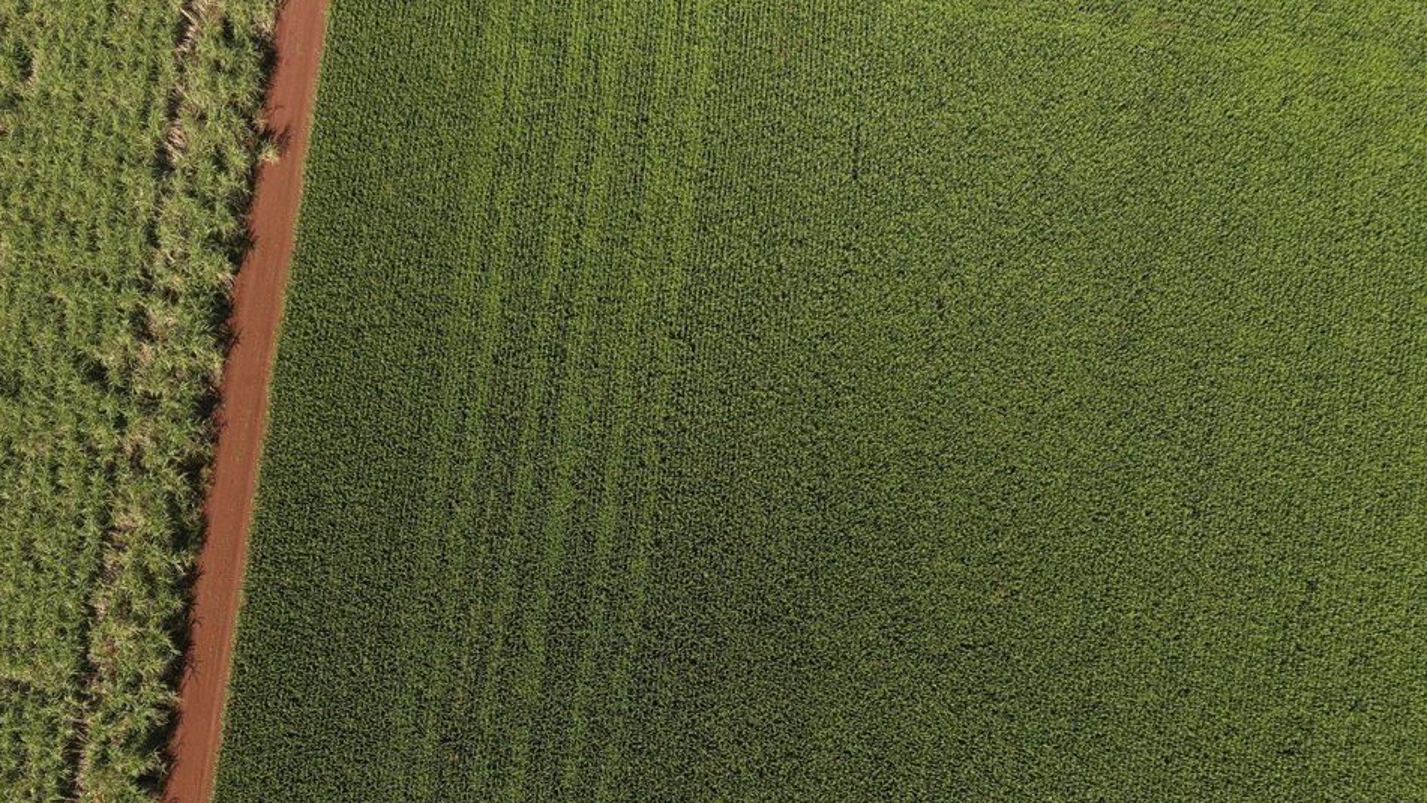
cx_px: 590
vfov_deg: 34.3
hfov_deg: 59.1
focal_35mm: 33
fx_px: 1249
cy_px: 669
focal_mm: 8.67
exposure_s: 1/1600
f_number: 1.8
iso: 100
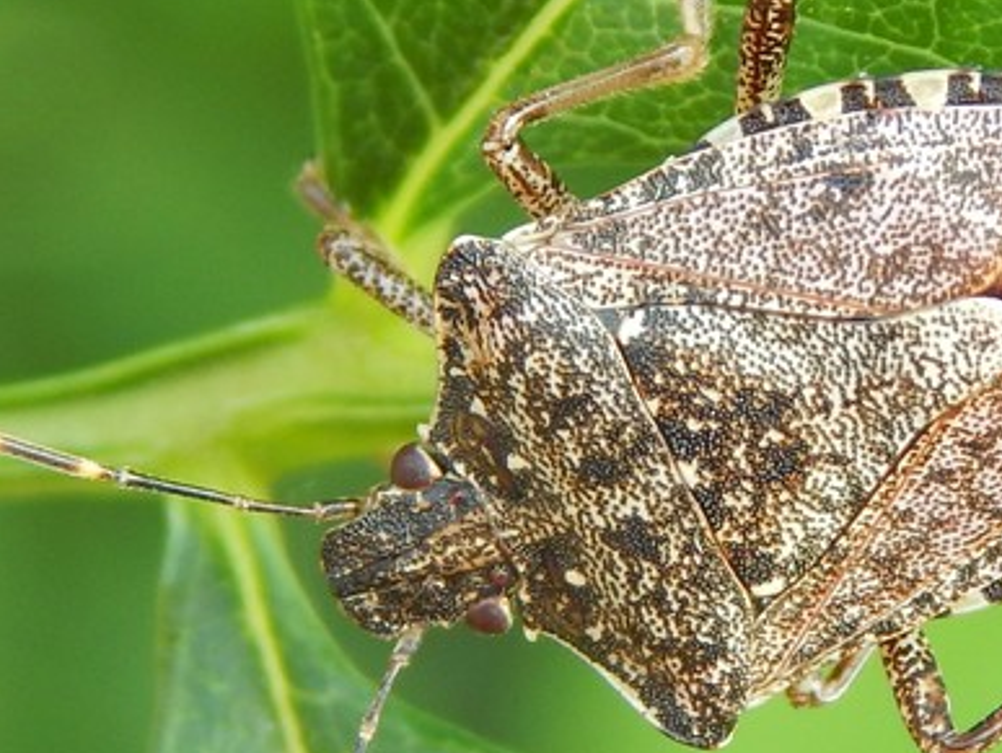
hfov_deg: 8.6
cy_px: 398
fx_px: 6635
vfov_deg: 6.5
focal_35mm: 229
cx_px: 765
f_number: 4.5
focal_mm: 18.7
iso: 125
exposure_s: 1/50
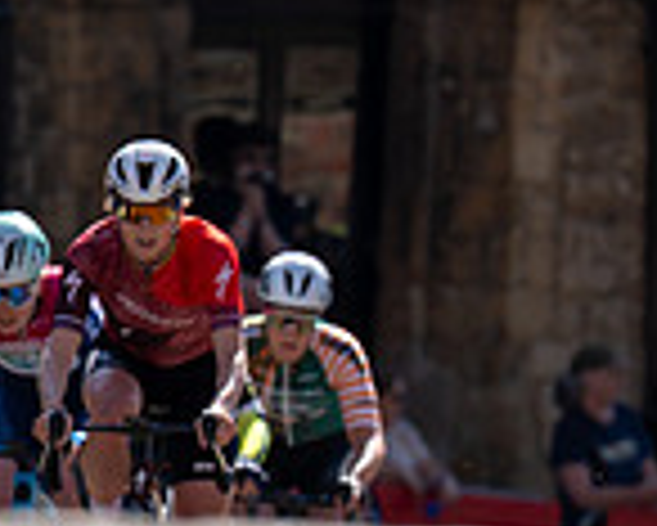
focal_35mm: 801
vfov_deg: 1.9
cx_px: -561
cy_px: 451
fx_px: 15586
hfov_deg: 2.4
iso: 100
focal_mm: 167
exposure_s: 1/1000
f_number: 3.5
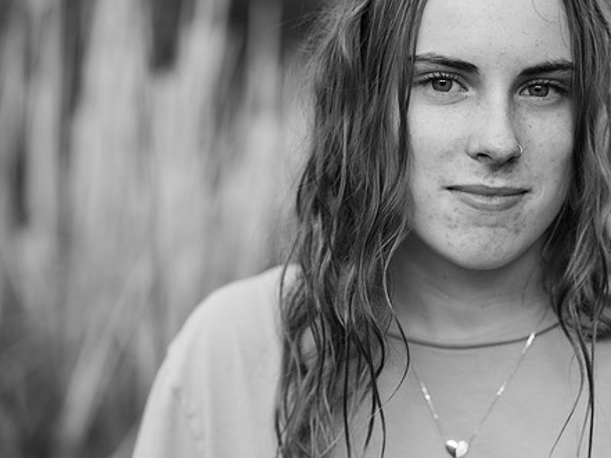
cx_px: 333
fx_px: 2136
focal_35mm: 121
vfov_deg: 12.3
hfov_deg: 16.3
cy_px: 237
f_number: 3.2
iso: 250
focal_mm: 85
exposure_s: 1/160
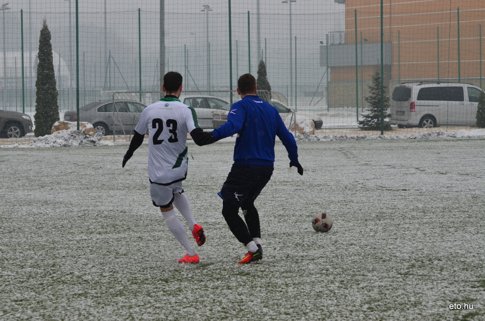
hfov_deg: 13.7
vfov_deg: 9.1
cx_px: 242
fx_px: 2017
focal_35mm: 150
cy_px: 160
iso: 800
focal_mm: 100
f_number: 8
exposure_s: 1/1000
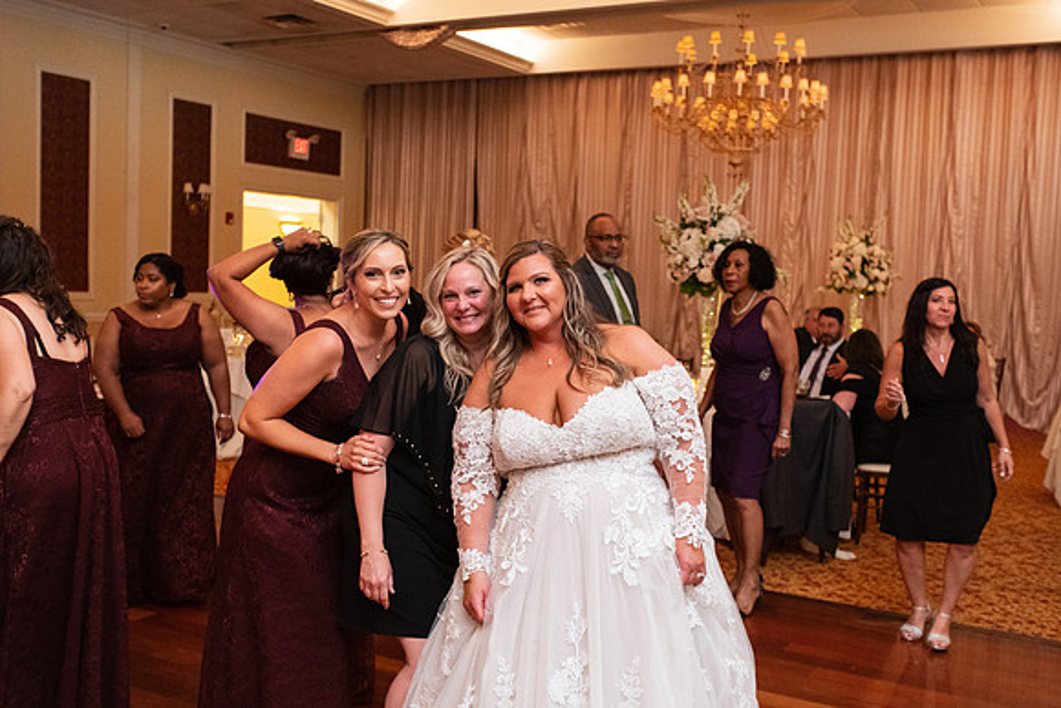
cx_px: 530
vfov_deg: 34.2
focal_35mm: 39
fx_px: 1150
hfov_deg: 49.5
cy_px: 354
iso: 6400
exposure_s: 1/60
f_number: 4
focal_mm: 39
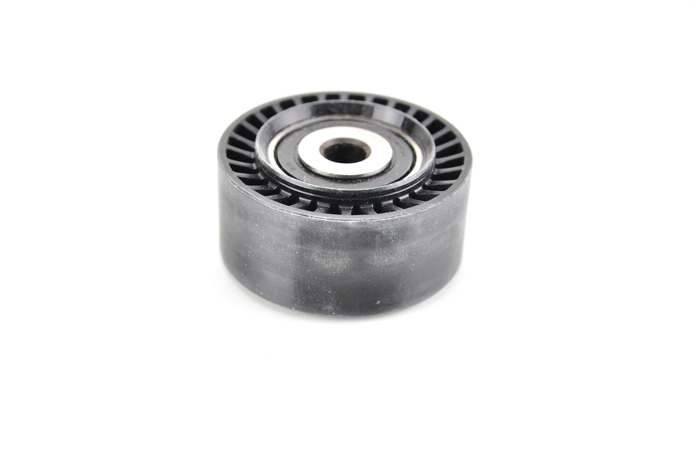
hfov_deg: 27.0
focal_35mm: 75
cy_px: 231
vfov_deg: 18.1
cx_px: 348
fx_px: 1448
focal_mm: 50
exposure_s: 1/50
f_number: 5.6
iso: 500
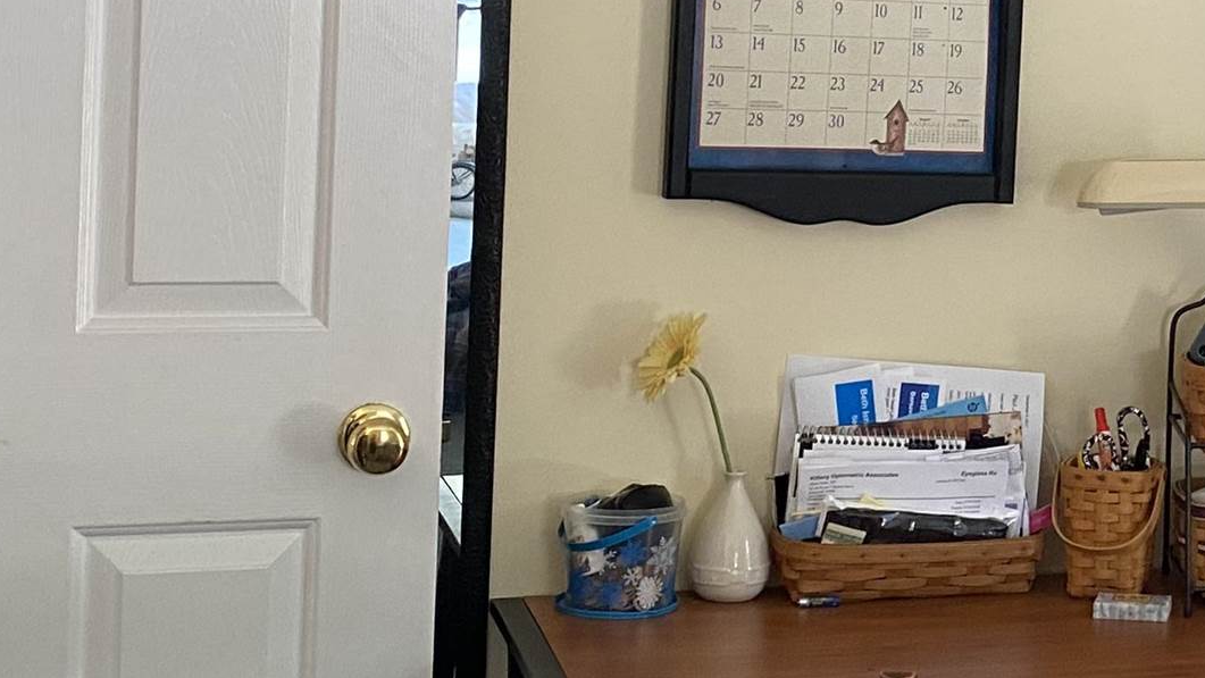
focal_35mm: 82
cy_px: 26
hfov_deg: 24.4
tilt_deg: -2.5
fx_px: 2620
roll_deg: -2.6
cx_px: 1275
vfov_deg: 14.5
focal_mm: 4.25
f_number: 1.8
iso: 160
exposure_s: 1/60
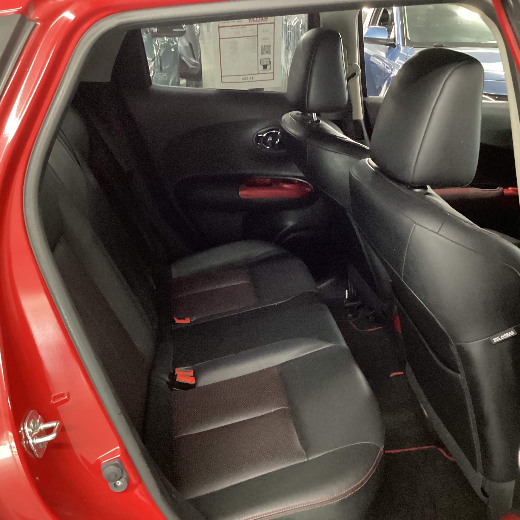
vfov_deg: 44.9
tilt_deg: -24.2
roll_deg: -1.2
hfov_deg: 44.9
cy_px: 262
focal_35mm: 37
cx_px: 286
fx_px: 629
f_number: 2.4
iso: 640
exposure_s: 1/17
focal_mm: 3.3
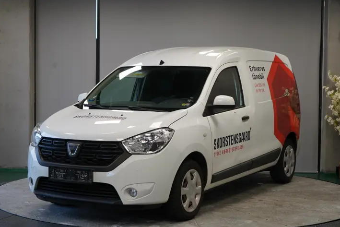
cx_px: 169
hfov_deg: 29.6
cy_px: 113
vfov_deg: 20.0
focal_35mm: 68
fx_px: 642
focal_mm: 67
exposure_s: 1/160
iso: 1600
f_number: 5.6
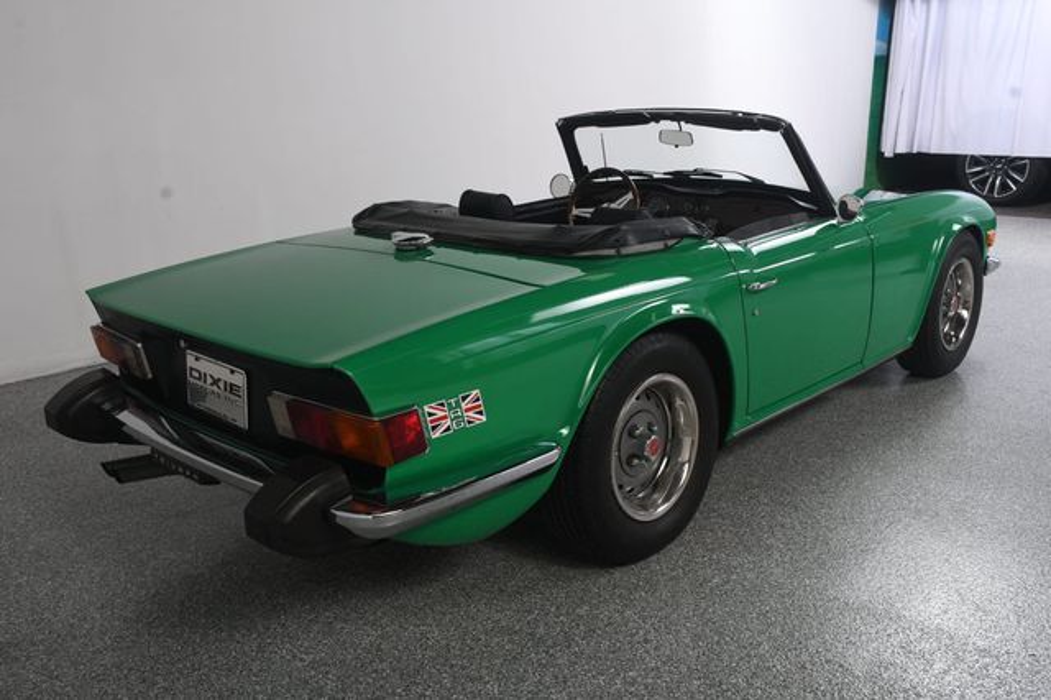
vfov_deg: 39.9
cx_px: 526
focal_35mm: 33
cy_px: 350
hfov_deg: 57.2
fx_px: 963
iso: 100
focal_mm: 22
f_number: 10
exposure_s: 1/160
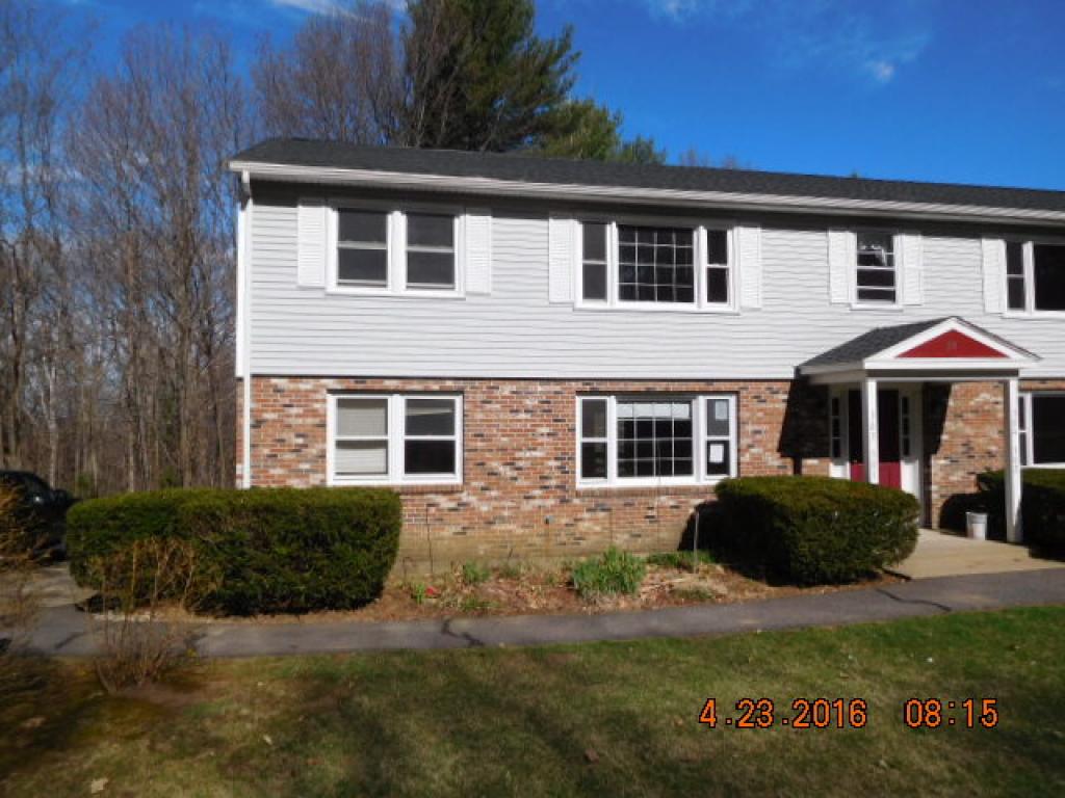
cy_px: 399
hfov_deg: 69.4
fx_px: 769
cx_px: 532
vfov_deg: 54.9
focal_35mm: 25
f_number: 6.8
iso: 125
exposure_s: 1/640
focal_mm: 4.5
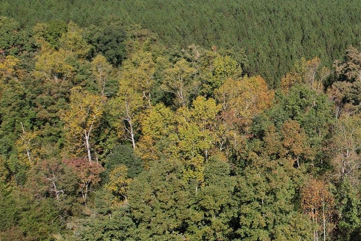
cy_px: 104
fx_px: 561
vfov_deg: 24.2
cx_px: 390
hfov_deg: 31.8
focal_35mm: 56
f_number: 2.8
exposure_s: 1/2000
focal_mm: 8.38
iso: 120
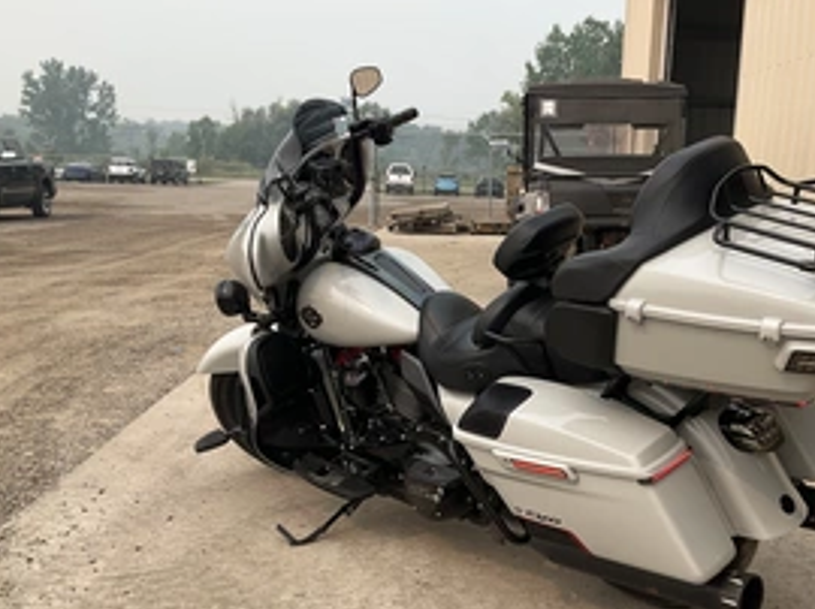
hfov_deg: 43.7
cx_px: 489
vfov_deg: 33.3
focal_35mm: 43
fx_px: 1011
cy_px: 389
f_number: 1.8
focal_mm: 3
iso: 25
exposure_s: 1/1279
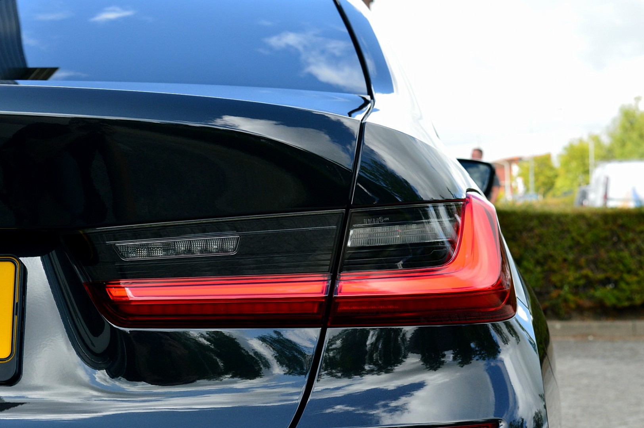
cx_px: 322
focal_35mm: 75
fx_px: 1341
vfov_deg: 18.2
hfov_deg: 27.0
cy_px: 214
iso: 400
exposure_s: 1/250
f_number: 10
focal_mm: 50
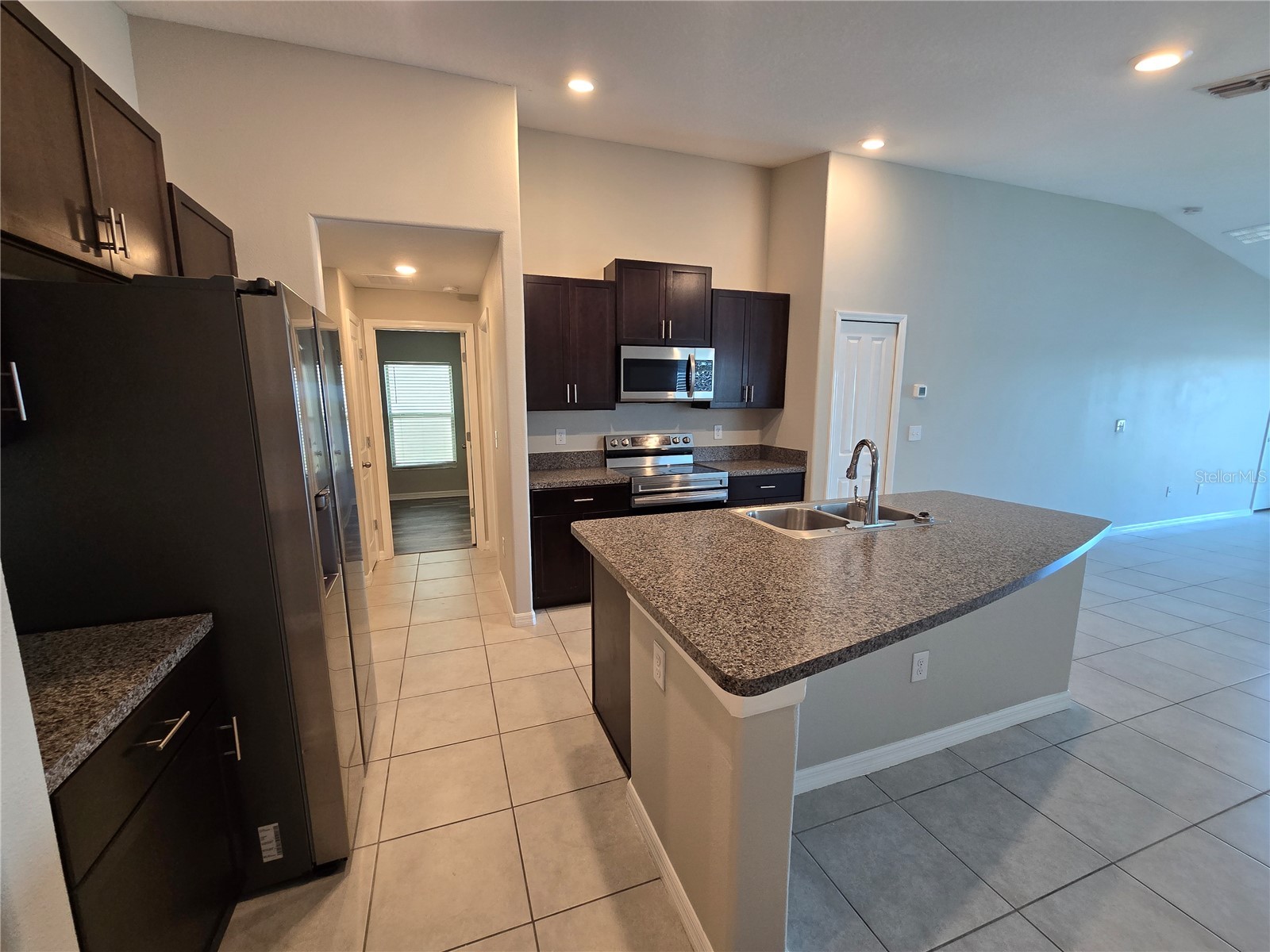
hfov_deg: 106.2
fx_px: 477
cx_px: 635
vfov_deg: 89.9
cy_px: 476
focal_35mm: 13
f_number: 2.2
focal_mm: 2.2
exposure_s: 1/60
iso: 160
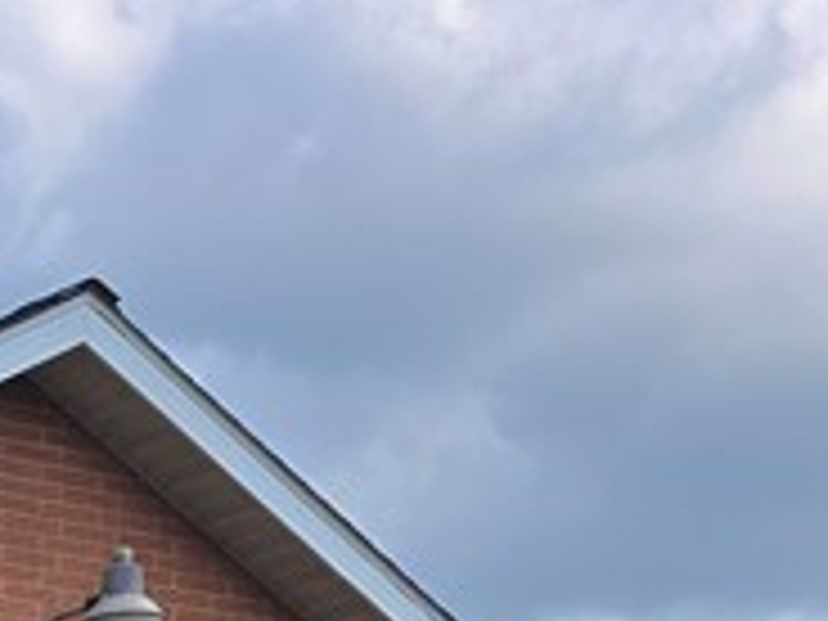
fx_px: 3062
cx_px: -788
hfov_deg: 13.4
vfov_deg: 9.8
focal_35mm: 128
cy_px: 1624
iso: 12
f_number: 1.7
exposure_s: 1/769
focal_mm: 6.3
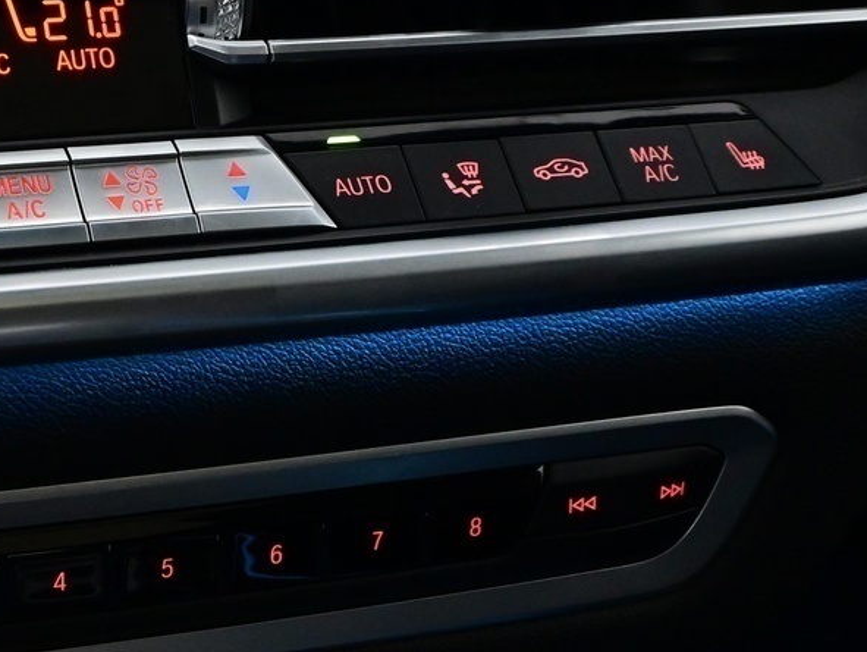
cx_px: -123
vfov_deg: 18.6
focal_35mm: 79
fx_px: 1980
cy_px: 176
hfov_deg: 23.0
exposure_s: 1/30
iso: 3200
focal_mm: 20
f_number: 5.6
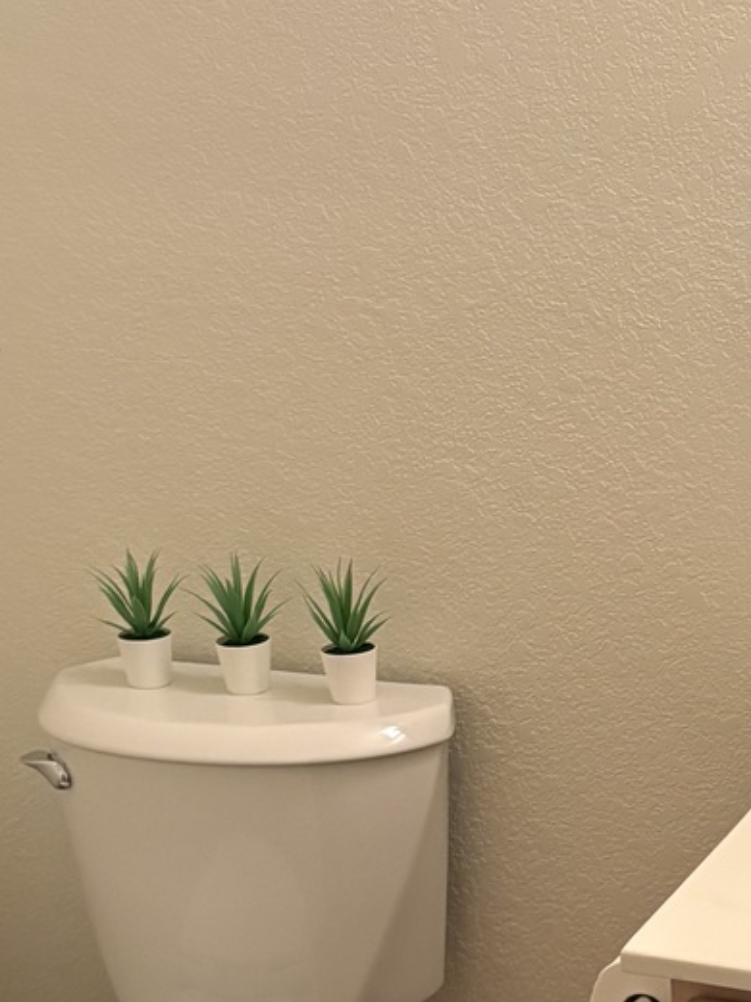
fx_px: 2083
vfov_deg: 26.2
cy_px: 879
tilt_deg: -25.1
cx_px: 738
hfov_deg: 19.9
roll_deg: +1.3
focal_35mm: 72
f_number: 1.6
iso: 320
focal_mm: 5.96
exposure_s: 1/60
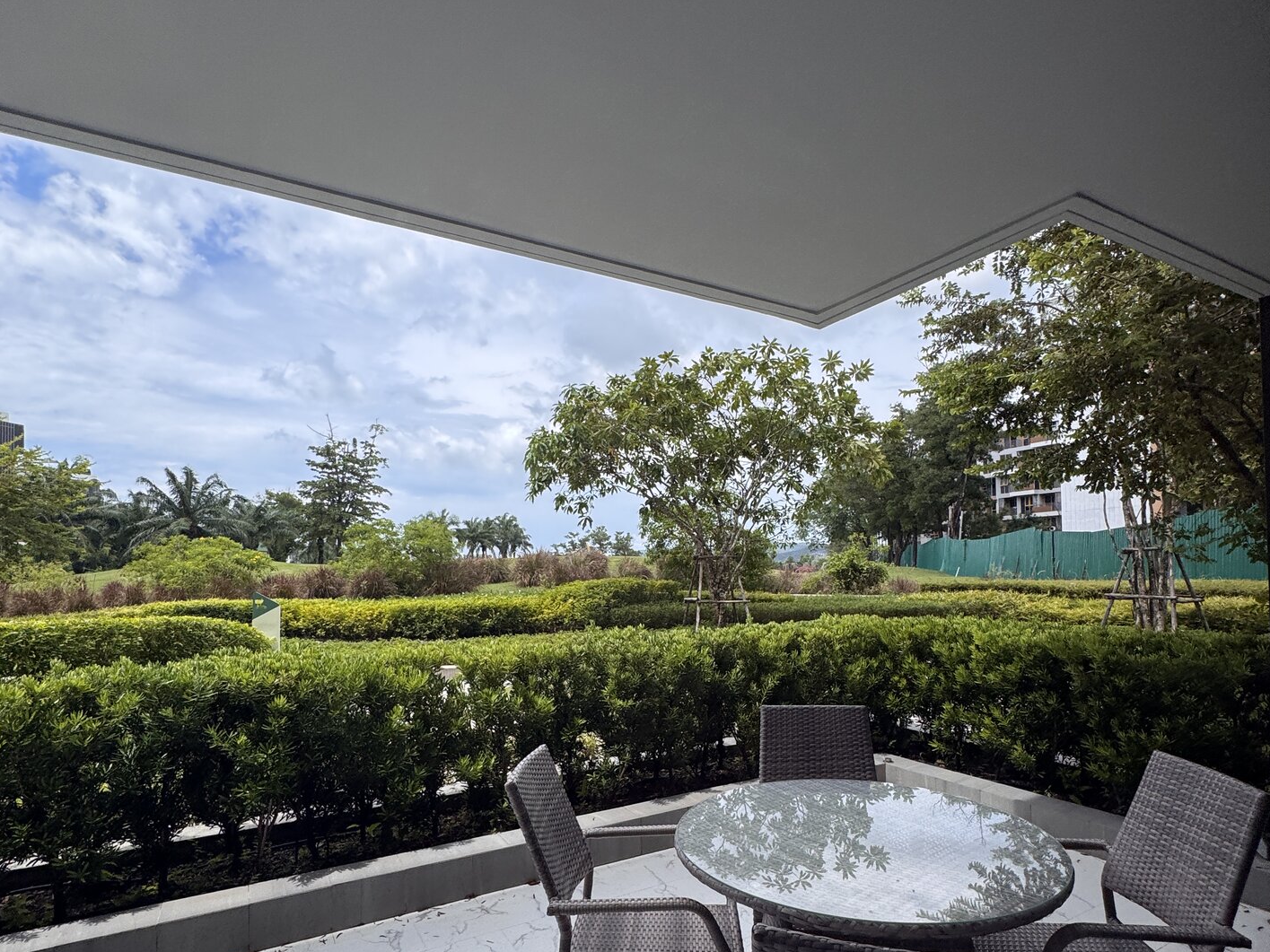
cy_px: 558
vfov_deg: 68.2
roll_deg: -2.7
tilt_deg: +0.3
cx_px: 644
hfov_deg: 84.7
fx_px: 697
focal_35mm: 19
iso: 40
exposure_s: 1/448
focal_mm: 2.22
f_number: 2.2
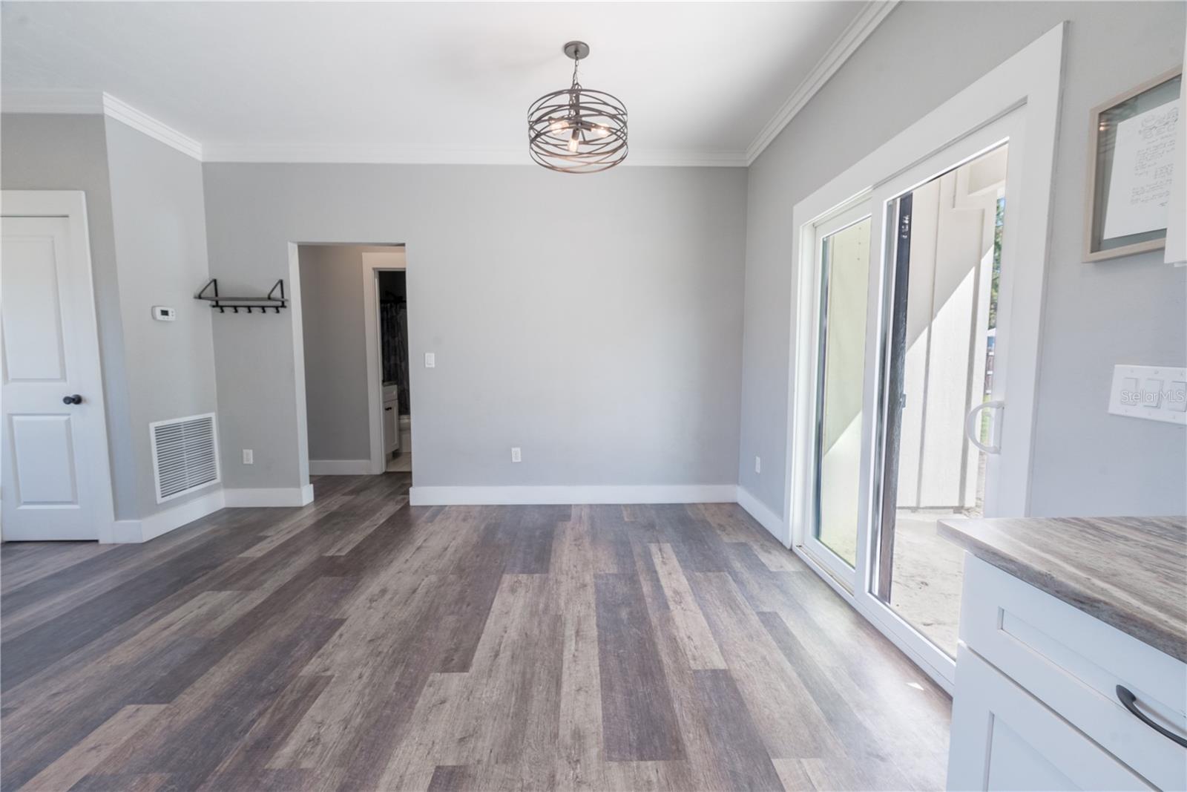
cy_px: 396
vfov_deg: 81.2
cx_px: 594
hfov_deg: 104.2
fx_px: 462
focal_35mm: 14
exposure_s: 1/160
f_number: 9
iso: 500
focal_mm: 14
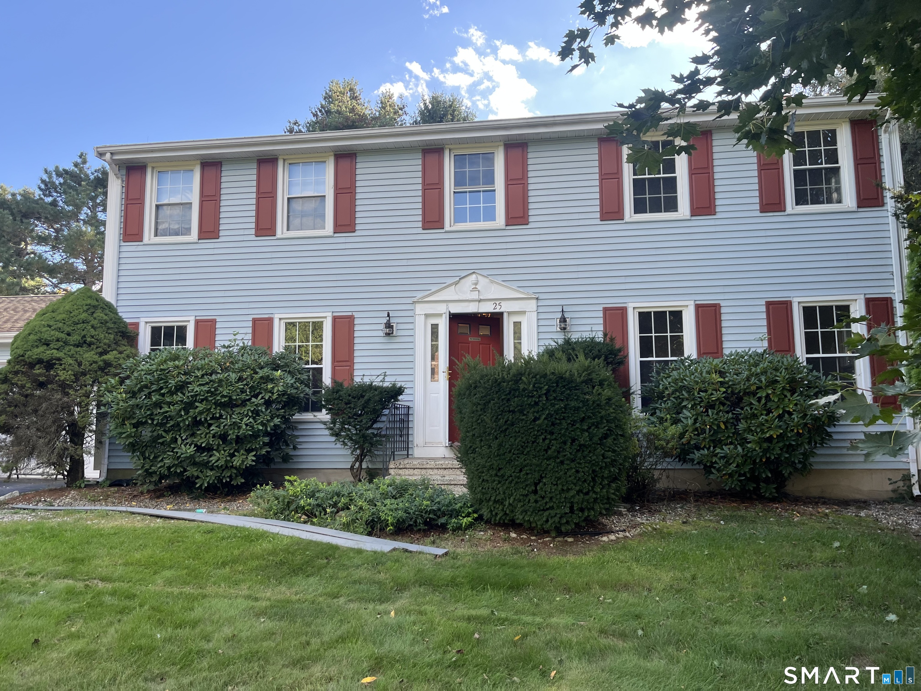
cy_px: 346
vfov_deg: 53.1
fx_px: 692
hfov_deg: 67.3
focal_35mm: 26
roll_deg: +2.7
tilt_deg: +7.1
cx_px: 460
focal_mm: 5.1
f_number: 1.6
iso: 50
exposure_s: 1/404
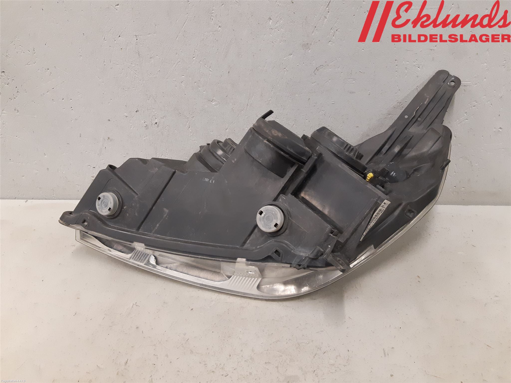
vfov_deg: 53.1
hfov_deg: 67.3
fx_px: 384
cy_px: 192
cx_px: 256
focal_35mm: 26
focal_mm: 3.93
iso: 200
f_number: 1.7
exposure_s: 1/50
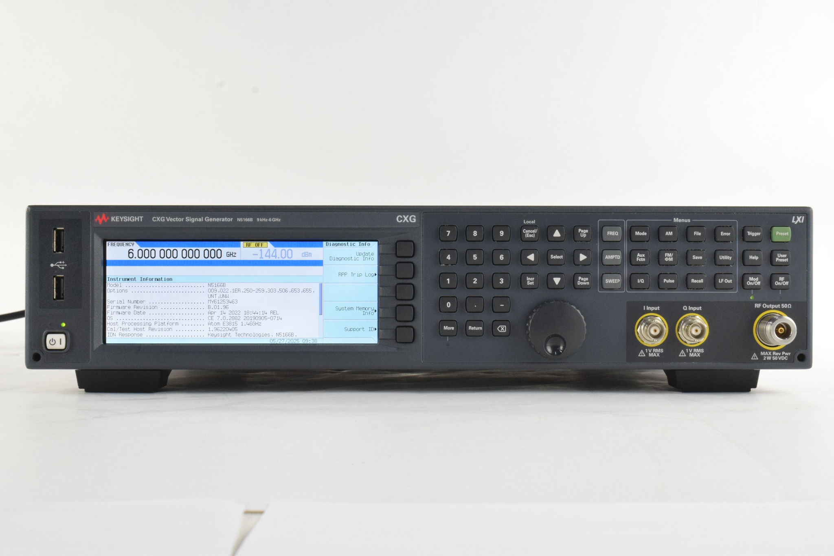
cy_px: 278
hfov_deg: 35.1
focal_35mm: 57
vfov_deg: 23.8
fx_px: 1320
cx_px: 417
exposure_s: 1/30
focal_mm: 38
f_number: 22
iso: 1600
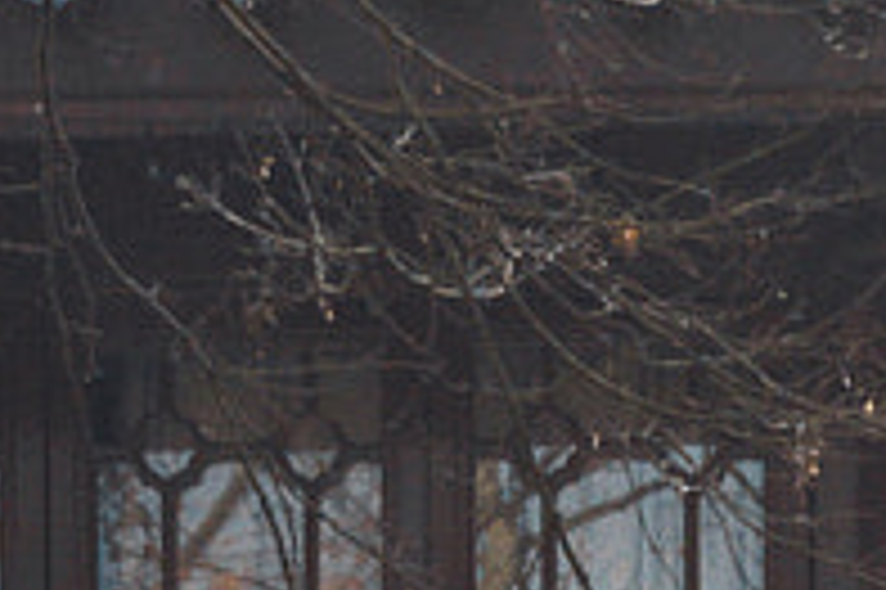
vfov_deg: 4.4
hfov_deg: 6.8
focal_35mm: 284
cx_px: 2251
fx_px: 6984
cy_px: 2581
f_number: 16
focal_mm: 35
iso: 125
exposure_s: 1/125
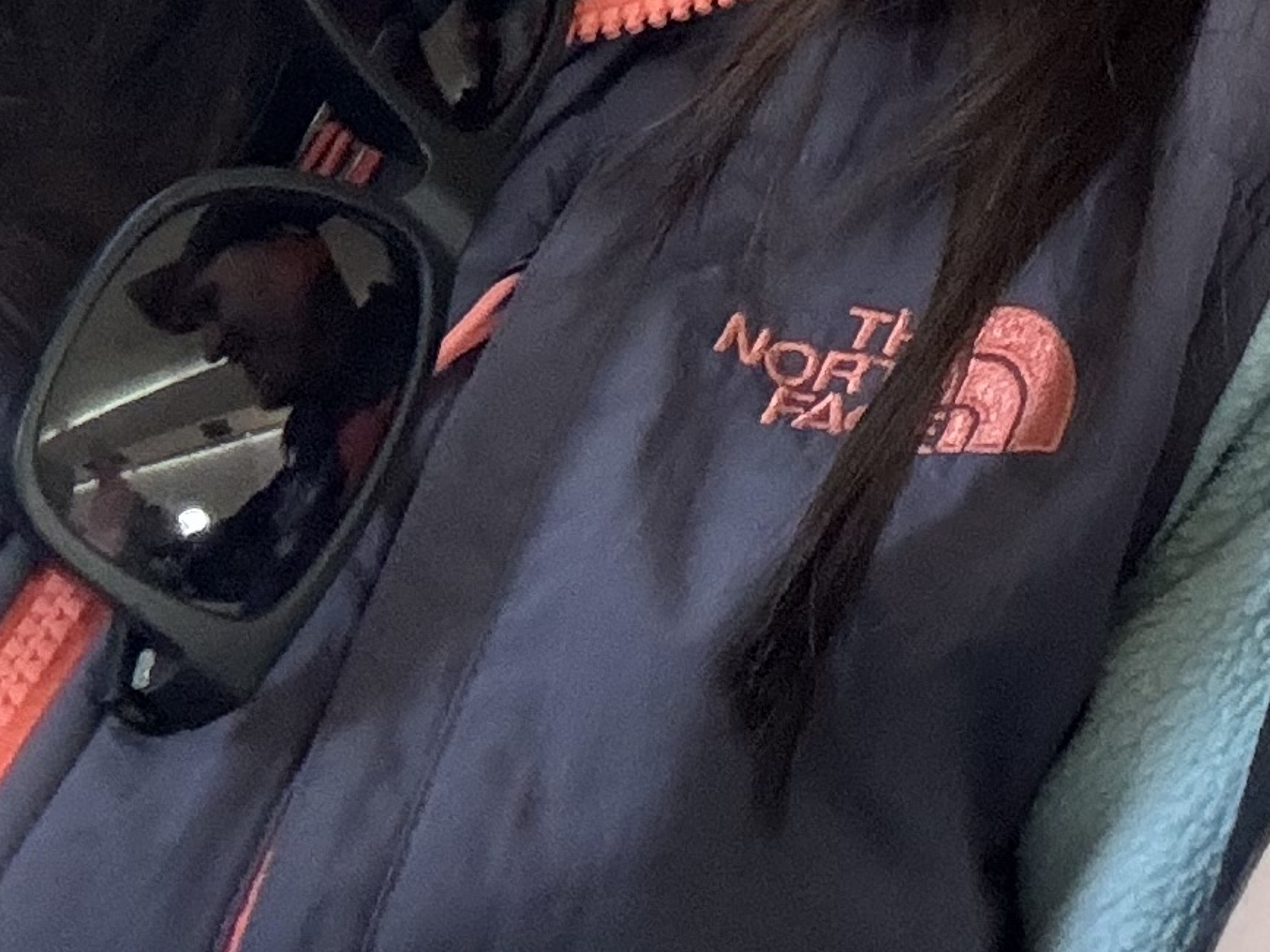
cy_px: -977
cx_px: 1588
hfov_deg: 17.4
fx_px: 3925
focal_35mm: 107
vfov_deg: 12.2
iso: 160
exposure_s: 1/60
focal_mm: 2.69
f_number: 1.9
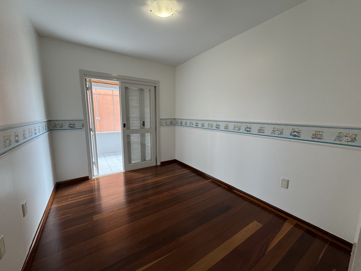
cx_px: 180
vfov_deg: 85.7
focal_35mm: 14
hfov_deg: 102.1
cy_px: 136
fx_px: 146
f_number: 2.2
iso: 125
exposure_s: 1/120
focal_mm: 2.22
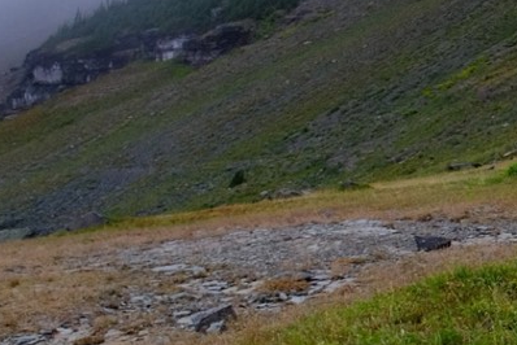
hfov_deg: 14.1
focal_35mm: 122
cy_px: 89
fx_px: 1753
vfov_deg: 11.2
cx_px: 1029
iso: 320
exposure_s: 1/800
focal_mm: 18
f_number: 3.6
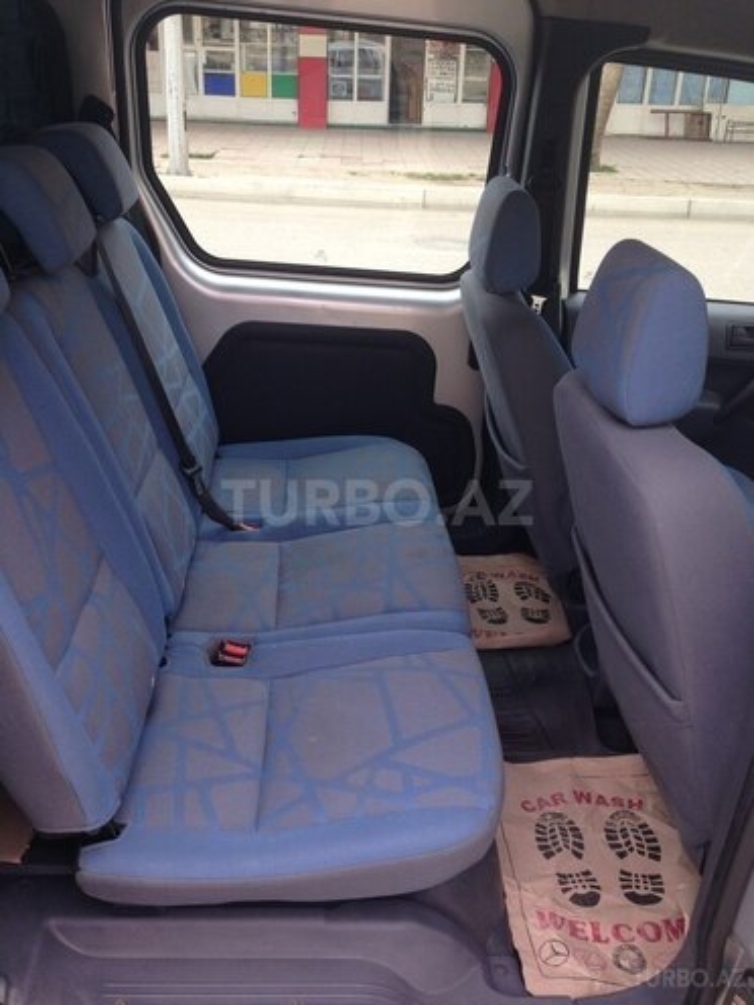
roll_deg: -3.1
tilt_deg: -26.7
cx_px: 377
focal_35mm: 33
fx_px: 958
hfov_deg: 42.9
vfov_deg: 55.4
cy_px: 502
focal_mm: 4.12
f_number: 2.4
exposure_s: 1/140
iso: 50
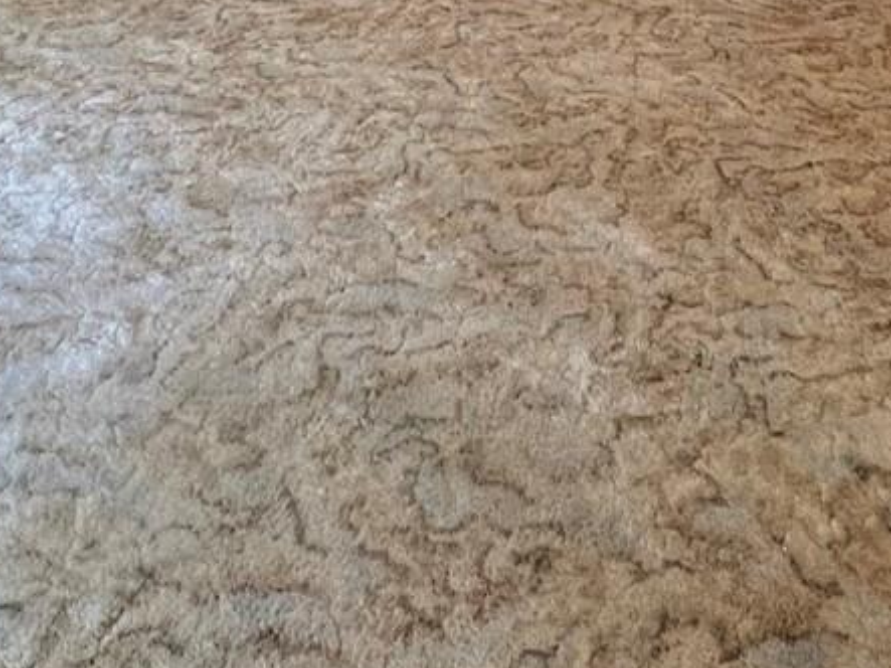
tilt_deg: -5.7
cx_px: 551
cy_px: -354
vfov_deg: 23.9
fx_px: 1209
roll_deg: +0.2
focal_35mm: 47
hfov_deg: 40.2
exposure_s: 1/120
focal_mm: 1.57
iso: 250
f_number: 1.8
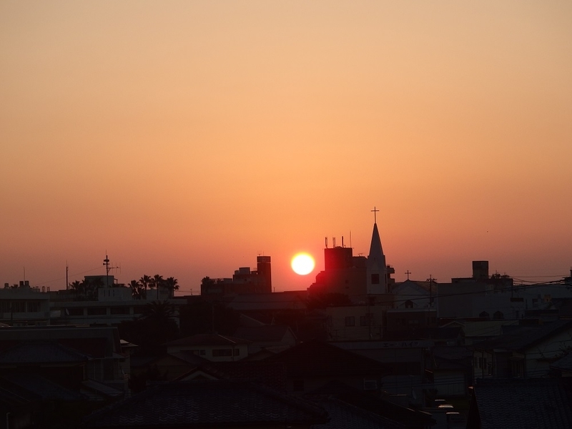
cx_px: 286
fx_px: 2148
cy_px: 214
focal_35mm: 130
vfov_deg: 11.4
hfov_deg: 15.2
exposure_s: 1/640
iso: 100
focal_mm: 23.5
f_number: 3.5
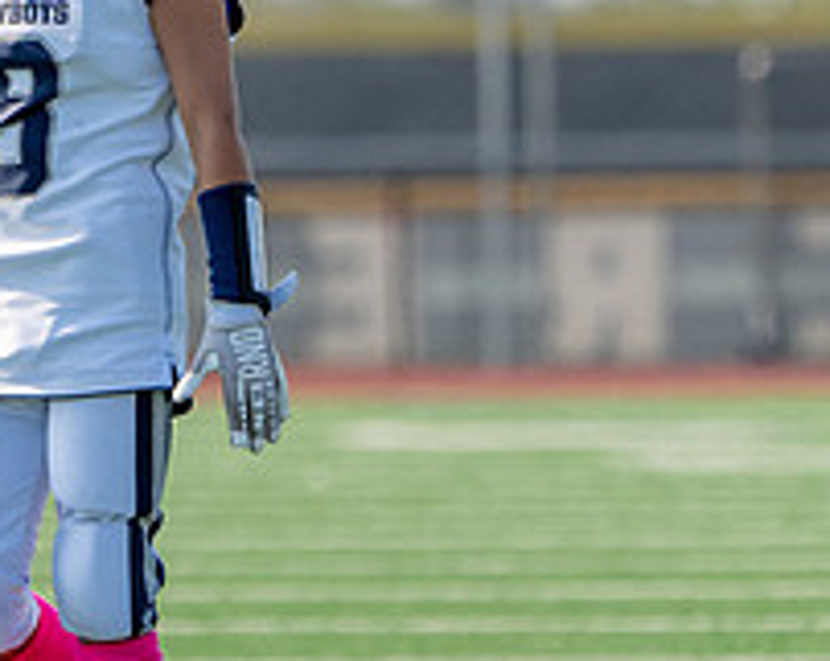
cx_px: 20
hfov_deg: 2.0
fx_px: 23720
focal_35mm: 967
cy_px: 253
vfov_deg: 1.6
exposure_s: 1/1000
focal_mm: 282
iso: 200
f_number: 5.6
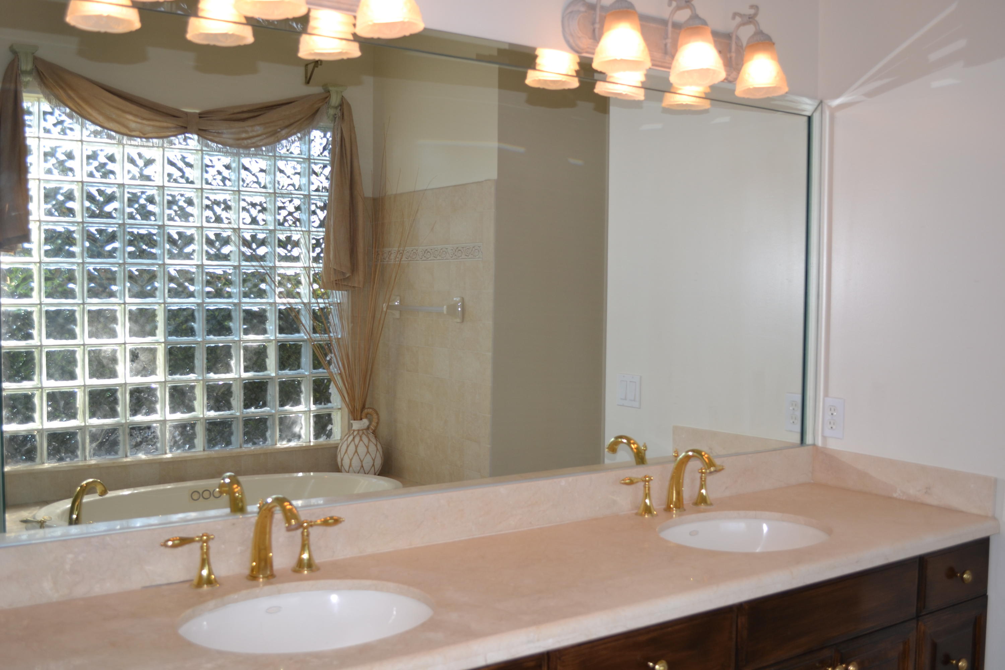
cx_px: 502
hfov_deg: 53.1
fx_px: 1005
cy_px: 335
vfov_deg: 36.9
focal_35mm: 36
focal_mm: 24
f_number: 4
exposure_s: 1/125
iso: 200
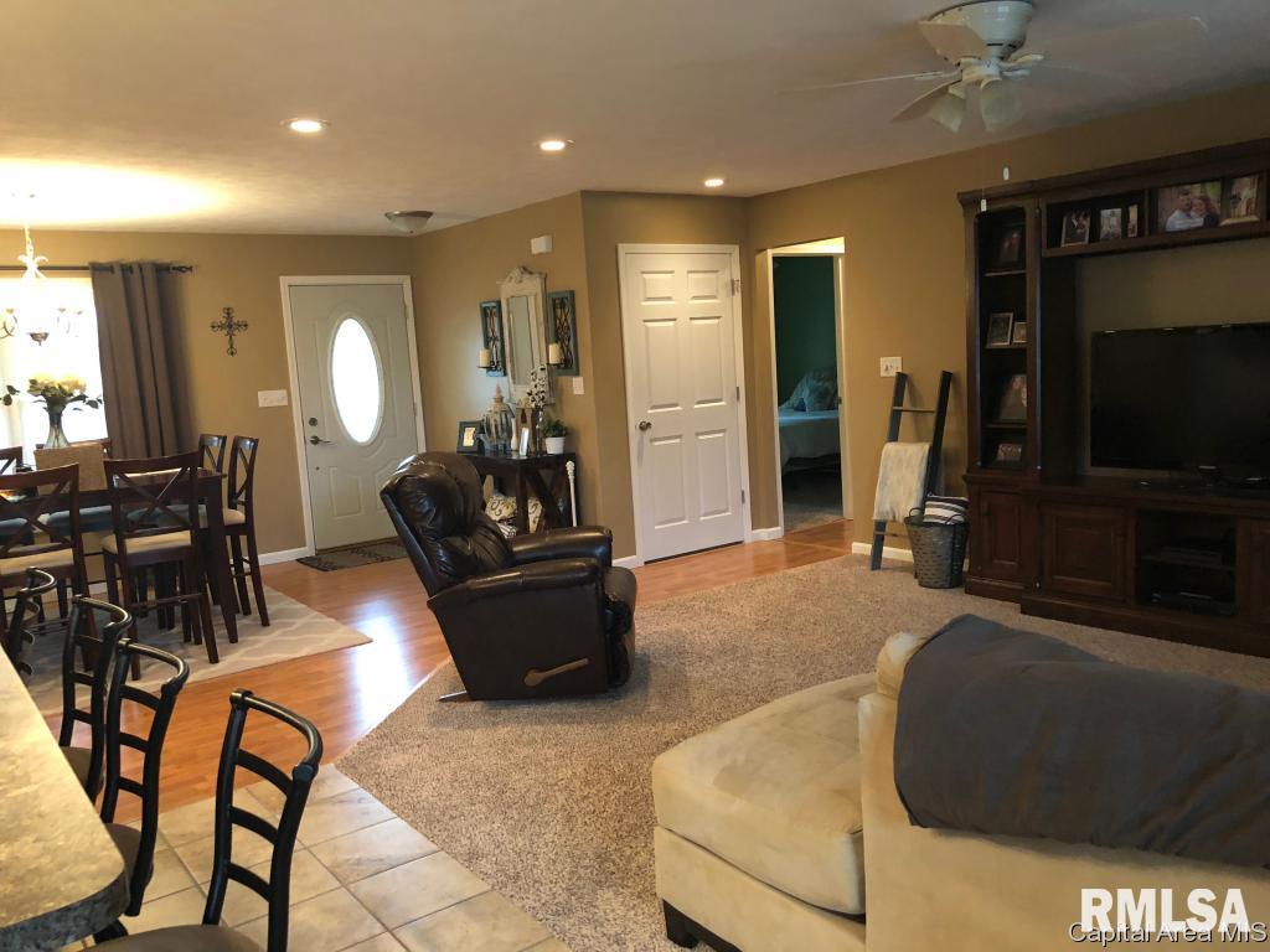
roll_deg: +5.2
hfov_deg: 63.4
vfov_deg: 49.7
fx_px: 1027
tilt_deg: -8.0
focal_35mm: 28
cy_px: 476
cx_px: 635
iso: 100
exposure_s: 1/15
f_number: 1.8
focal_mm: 3.99
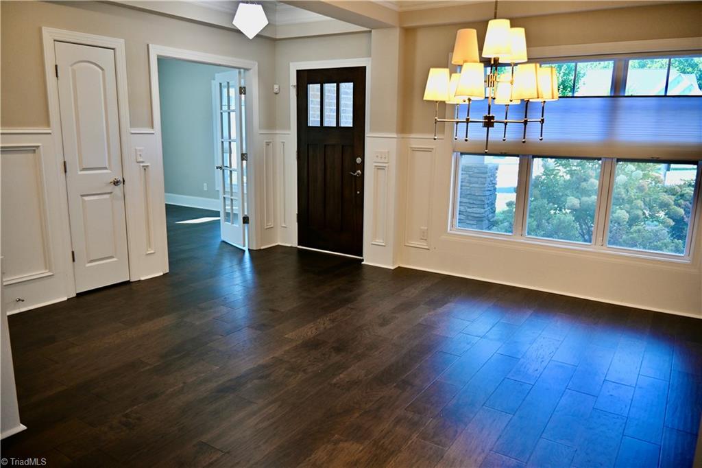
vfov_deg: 47.9
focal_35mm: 27
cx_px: 351
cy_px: 234
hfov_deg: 67.4
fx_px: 526
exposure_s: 1/125
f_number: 3.5
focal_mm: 18
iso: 500
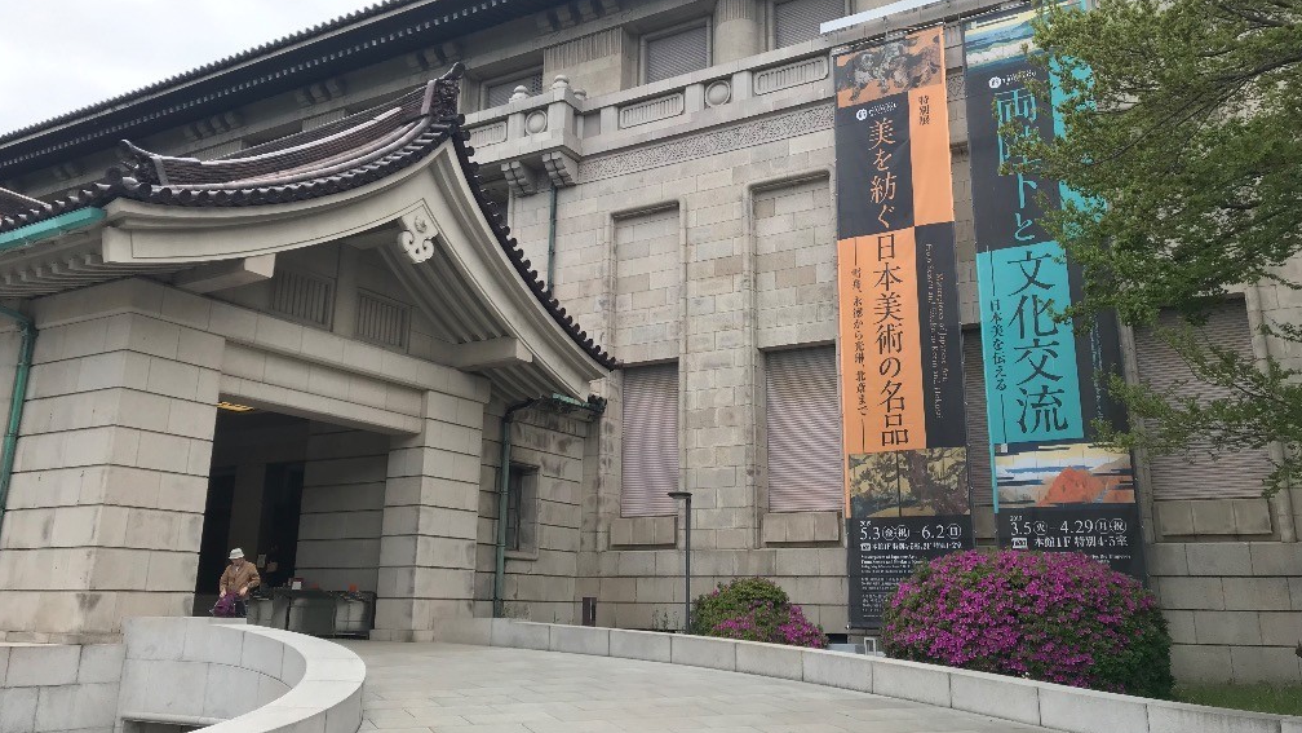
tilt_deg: +15.7
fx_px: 1070
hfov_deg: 62.6
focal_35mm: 31
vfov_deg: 37.7
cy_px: 312
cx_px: 648
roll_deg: -0.9
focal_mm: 3.99
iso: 20
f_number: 1.8
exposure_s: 1/199
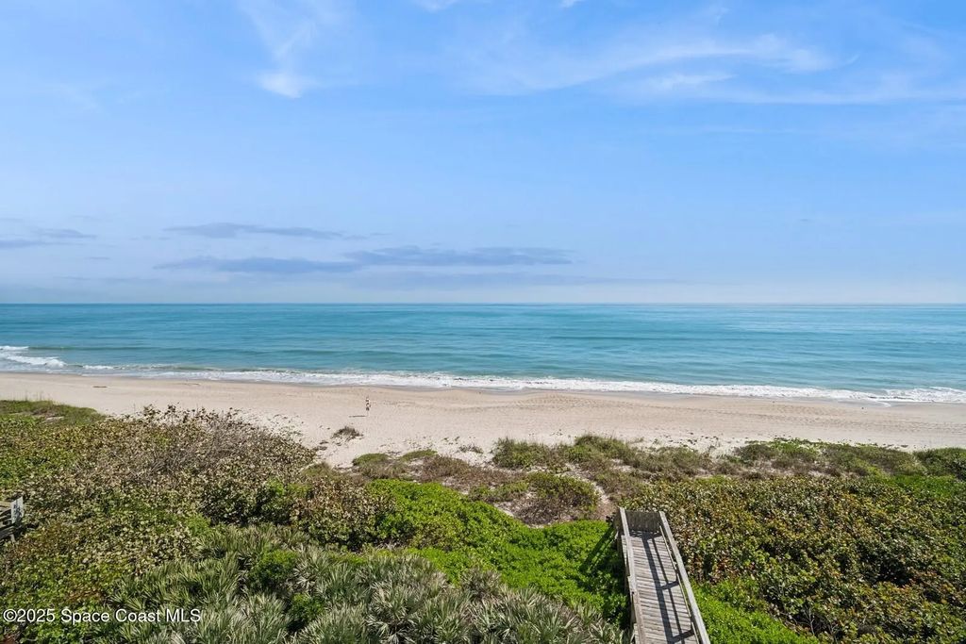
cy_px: 322
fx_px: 403
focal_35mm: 15
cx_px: 483
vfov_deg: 77.3
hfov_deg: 100.4
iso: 200
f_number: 8
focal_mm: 15
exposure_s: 1/800
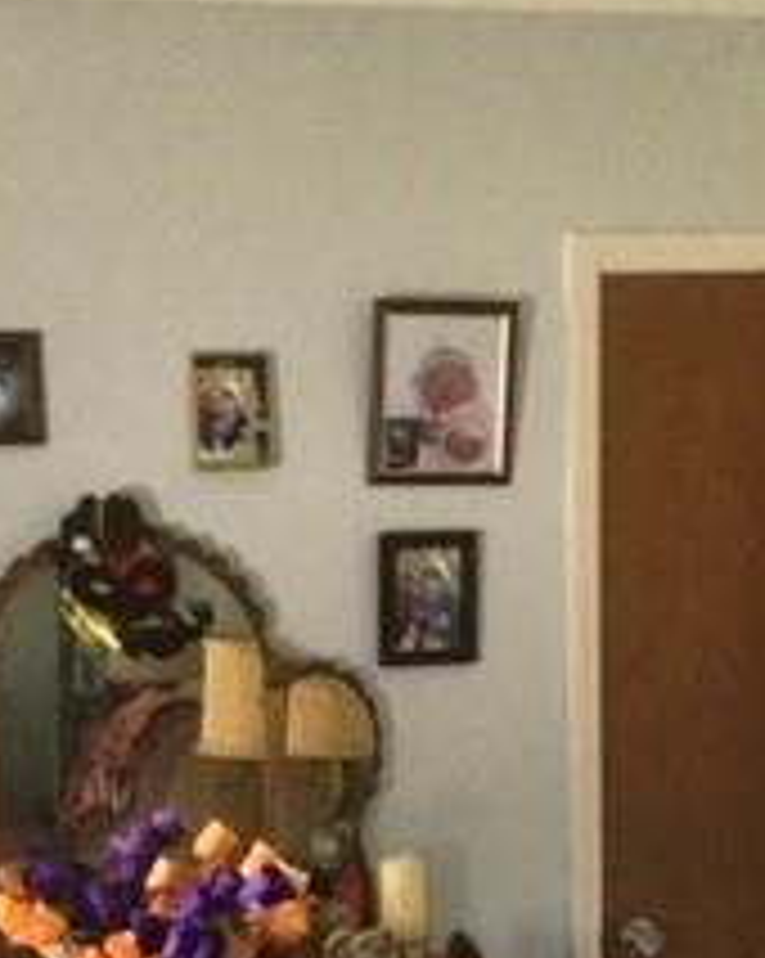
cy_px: 936
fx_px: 2579
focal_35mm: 91
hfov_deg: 16.9
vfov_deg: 20.4
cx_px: 378
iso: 200
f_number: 2.4
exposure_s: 1/30
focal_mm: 3.3
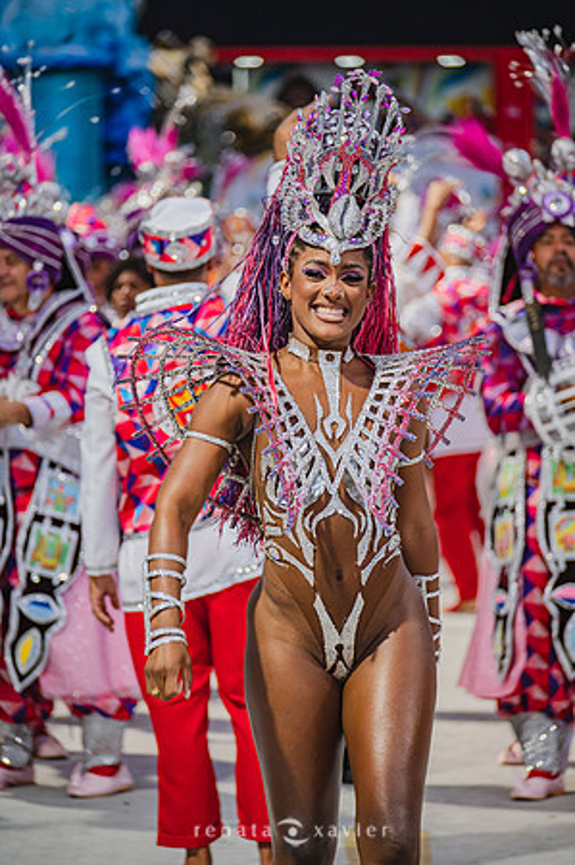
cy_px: 432
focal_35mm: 200
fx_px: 4802
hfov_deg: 6.9
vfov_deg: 10.3
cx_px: 288
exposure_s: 1/250
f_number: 5.3
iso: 800
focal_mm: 200
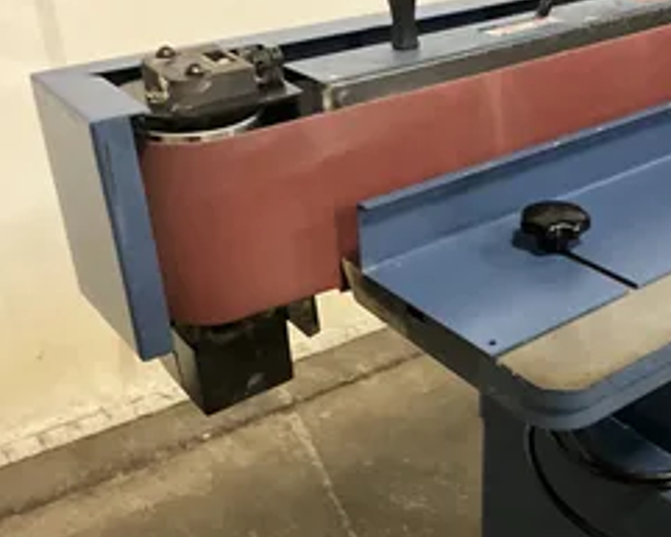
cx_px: 468
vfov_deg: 32.1
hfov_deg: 38.9
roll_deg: +0.1
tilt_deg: -29.0
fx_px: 934
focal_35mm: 47
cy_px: 278
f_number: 1.8
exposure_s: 1/33
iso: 320
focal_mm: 3
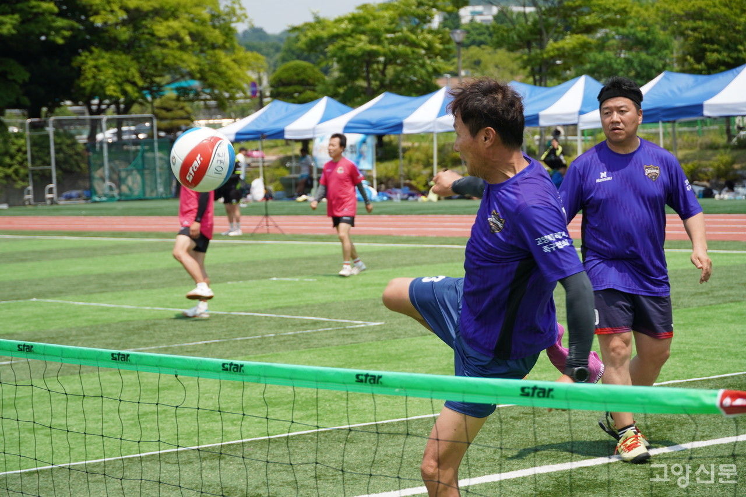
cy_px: 248
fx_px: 2051
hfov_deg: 20.6
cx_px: 373
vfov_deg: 13.8
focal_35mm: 99
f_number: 5.6
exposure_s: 1/500
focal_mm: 66
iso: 100
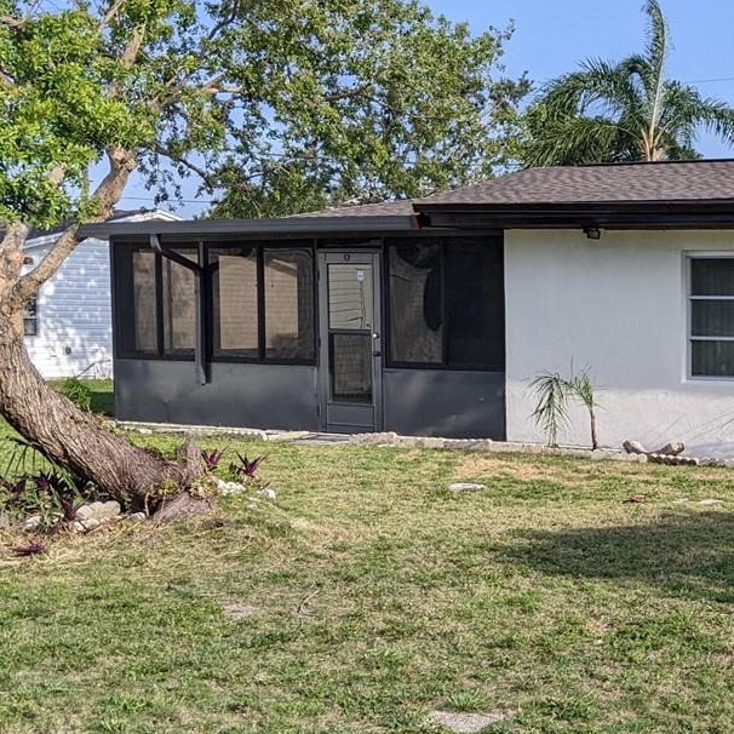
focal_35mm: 63
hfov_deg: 25.5
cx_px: 784
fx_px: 1511
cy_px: 432
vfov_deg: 27.3
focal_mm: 4.44
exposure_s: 1/2132
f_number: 1.8
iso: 45
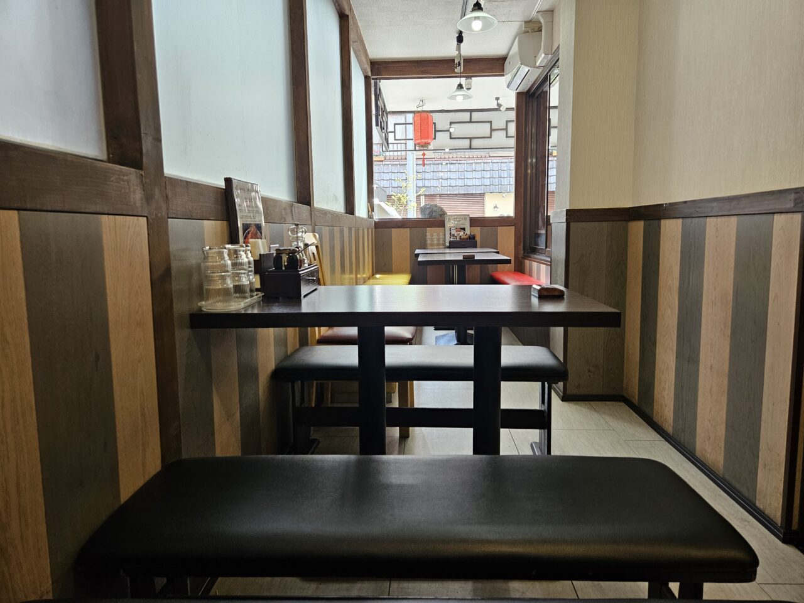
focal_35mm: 23
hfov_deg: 73.9
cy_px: 302
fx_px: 534
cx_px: 402
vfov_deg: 58.9
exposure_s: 1/100
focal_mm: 5.4
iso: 200
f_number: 1.8
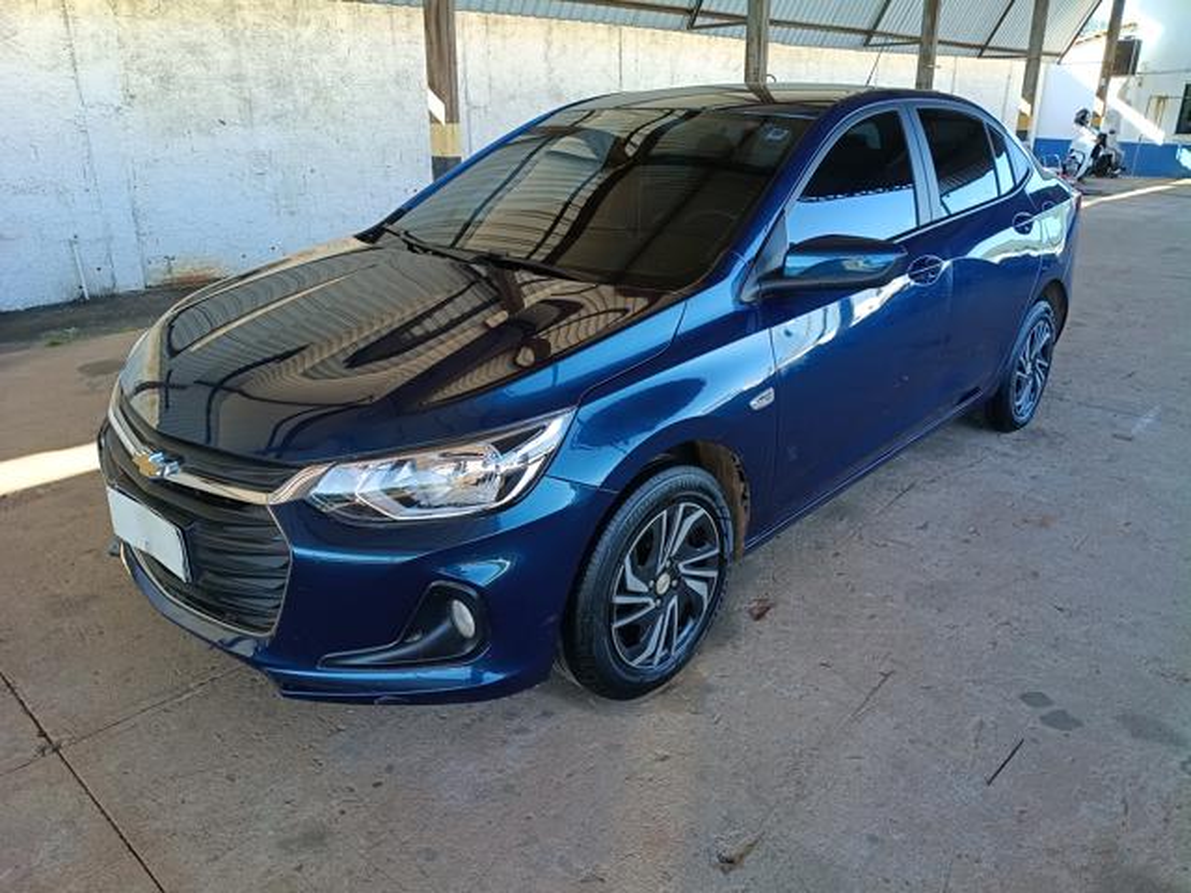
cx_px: 596
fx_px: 895
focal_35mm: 26
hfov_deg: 67.3
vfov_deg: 53.1
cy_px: 446
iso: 198
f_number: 1.8
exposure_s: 1/120
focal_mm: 4.81
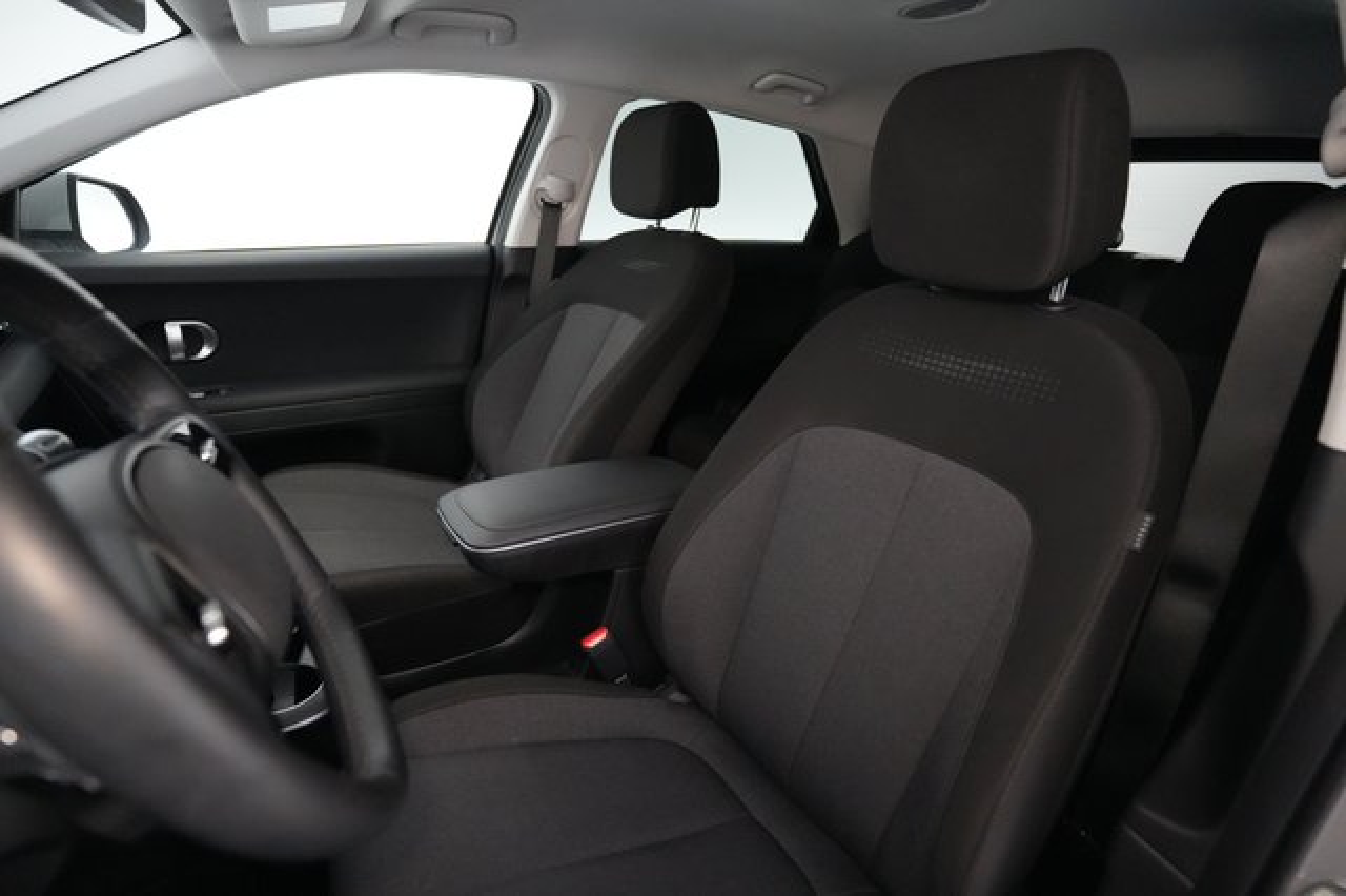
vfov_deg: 70.4
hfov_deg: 93.3
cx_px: 673
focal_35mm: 17
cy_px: 448
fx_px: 635
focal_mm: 17
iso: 12800
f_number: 2.8
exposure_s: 1/320
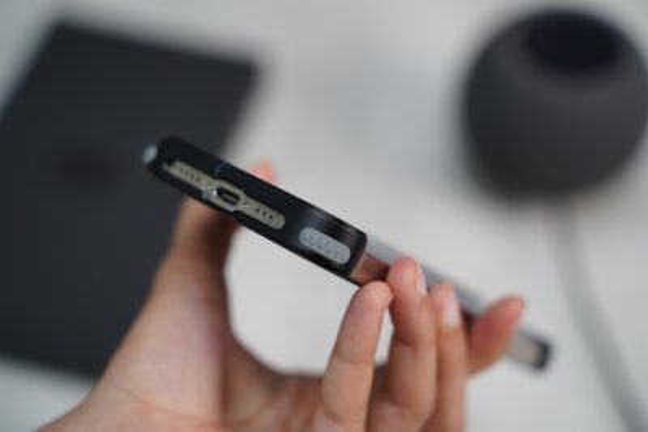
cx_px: 324
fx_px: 1188
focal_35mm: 66
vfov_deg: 20.6
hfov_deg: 30.5
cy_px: 216
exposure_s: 1/80
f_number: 3.2
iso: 800
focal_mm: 66
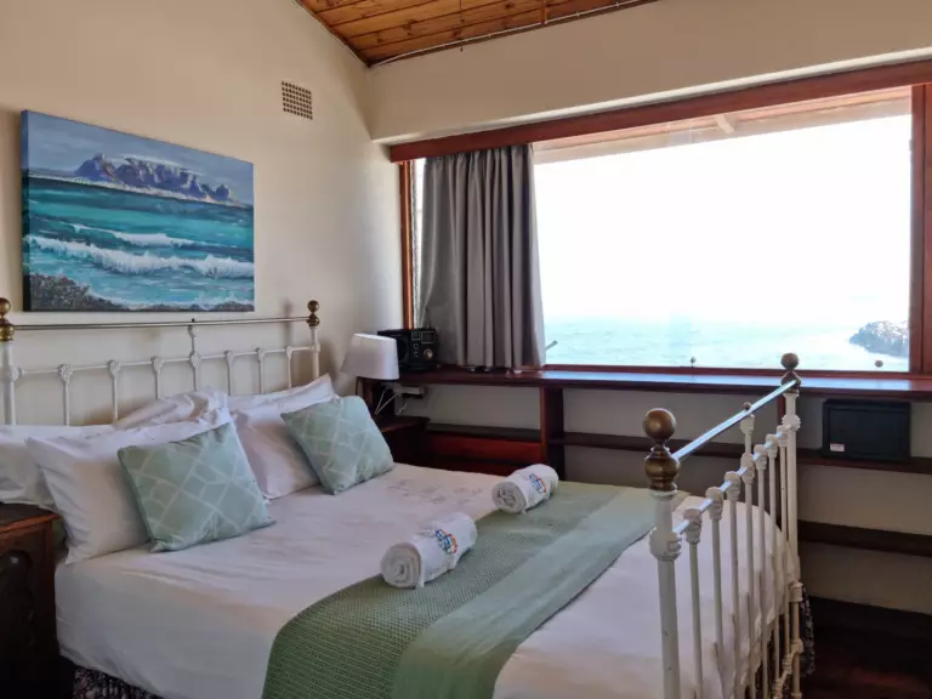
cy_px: 350
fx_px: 727
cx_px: 466
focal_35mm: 27
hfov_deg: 65.3
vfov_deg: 51.4
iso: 25
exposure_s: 1/191
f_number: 2
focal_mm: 5.9
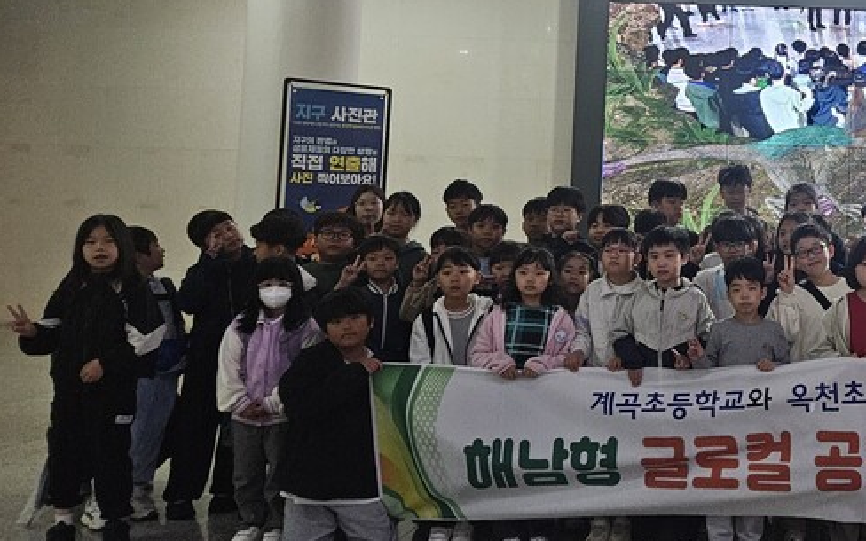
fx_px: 1133
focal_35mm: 48
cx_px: 843
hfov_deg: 37.8
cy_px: 135
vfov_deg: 26.5
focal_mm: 5.4
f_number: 1.8
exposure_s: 1/120
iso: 640
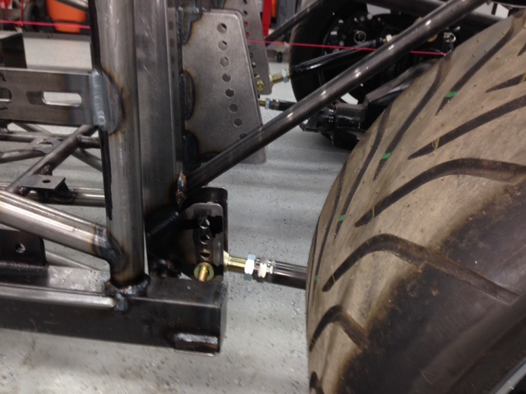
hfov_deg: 55.4
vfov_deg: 42.9
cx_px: 263
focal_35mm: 33
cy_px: 197
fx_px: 501
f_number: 2.4
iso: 50
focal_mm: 4.12
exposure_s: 1/22
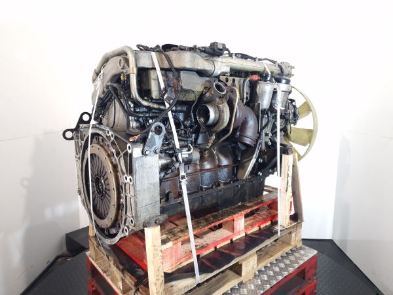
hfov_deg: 73.9
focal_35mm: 23
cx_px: 196
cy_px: 148
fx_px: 261
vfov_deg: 58.9
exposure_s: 1/50
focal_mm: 6.4
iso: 160
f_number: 1.8
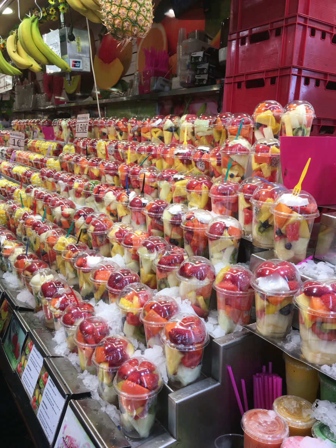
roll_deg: -3.6
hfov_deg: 48.2
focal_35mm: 29
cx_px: 168
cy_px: 224
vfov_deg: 61.7
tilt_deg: -12.0
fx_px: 375
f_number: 2.2
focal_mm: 4.15
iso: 25
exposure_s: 1/100
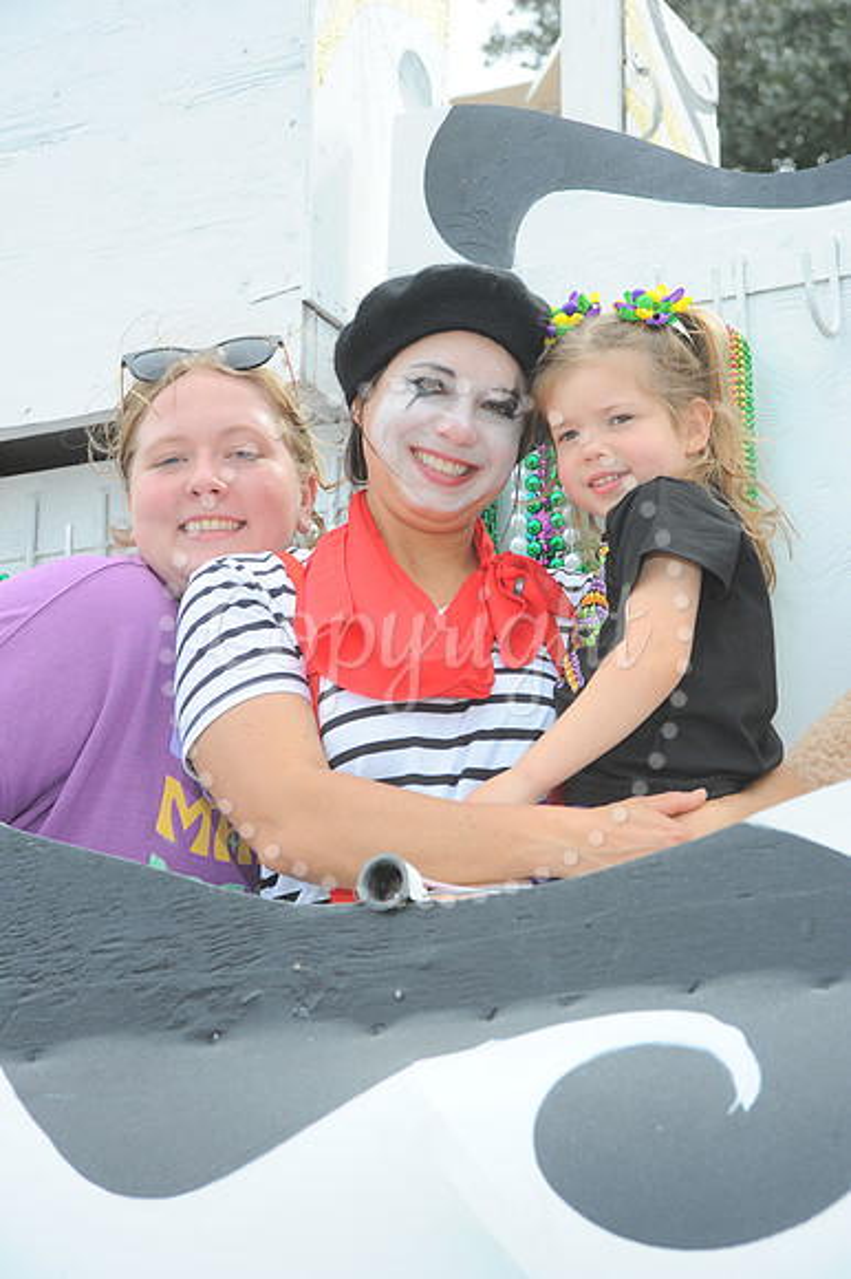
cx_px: 426
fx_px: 1988
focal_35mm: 56
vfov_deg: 35.7
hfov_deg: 24.2
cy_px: 640
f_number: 8
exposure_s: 1/160
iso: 250
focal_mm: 56
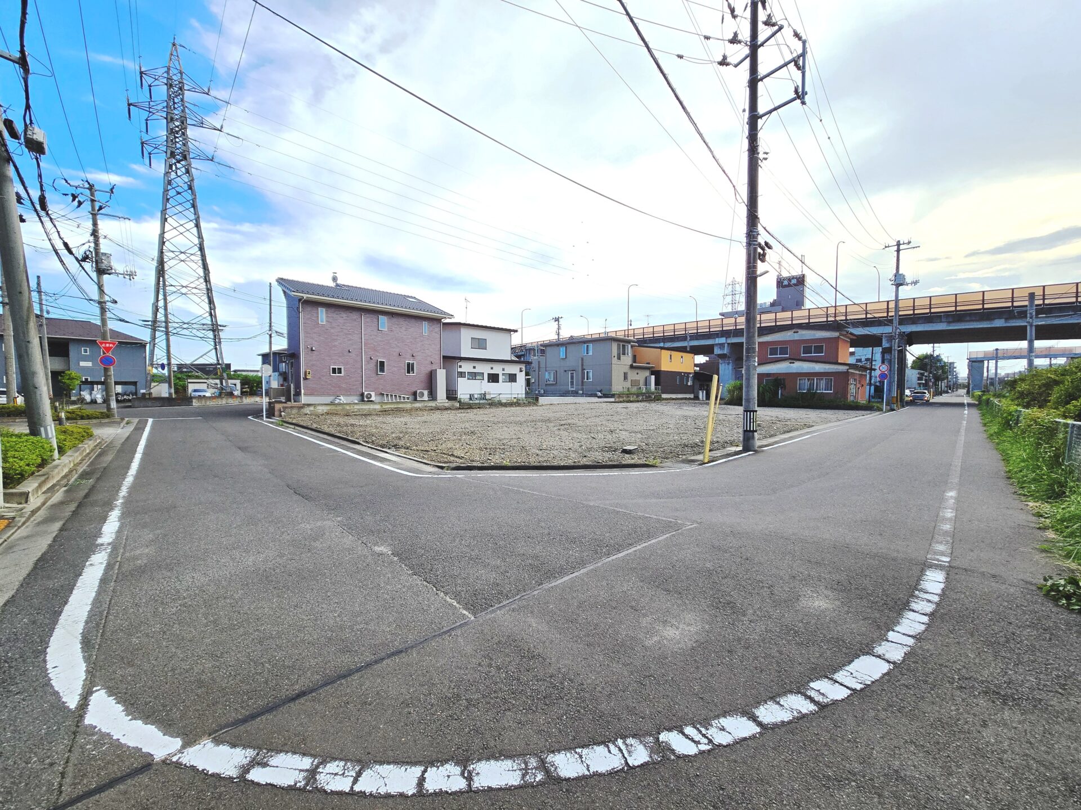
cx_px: 540
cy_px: 405
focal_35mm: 13
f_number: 2.2
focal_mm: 2.2
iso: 125
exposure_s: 1/2000
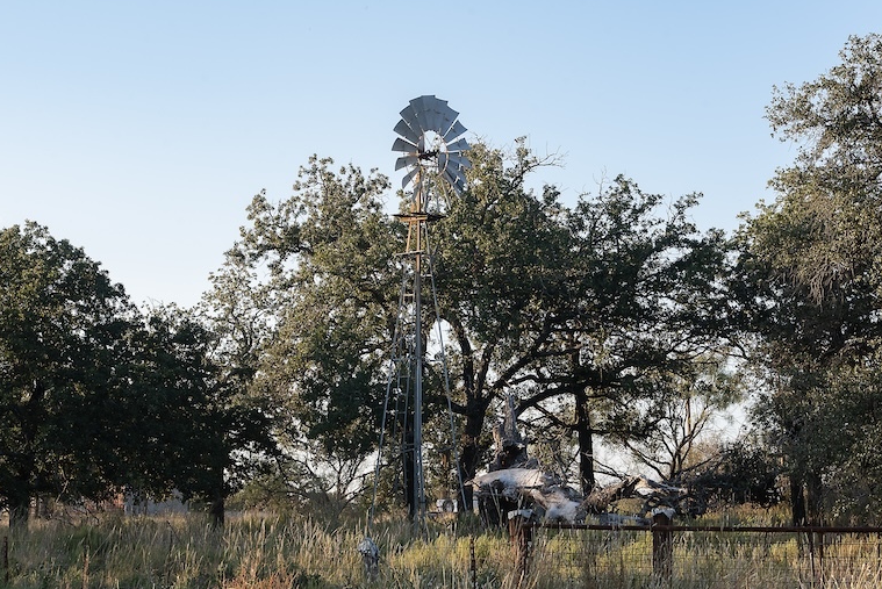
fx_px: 2133
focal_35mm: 87
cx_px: 439
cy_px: 338
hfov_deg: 23.4
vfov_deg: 15.7
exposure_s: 1/125
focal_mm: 66
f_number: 13
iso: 400
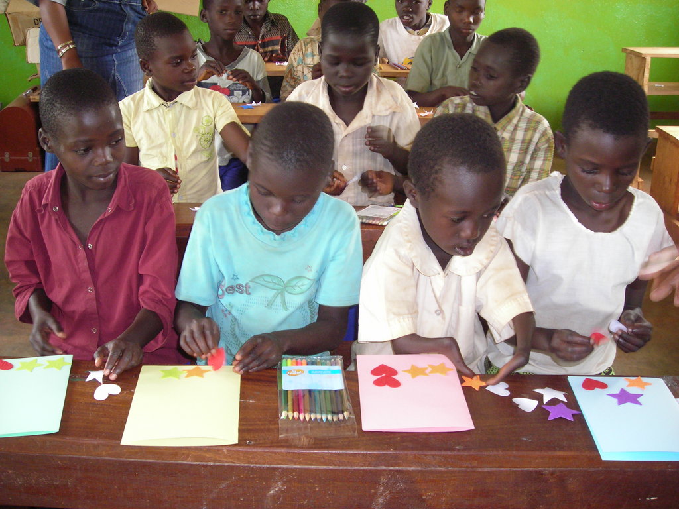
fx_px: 745
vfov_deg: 37.7
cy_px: 254
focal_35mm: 38
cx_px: 340
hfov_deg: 49.0
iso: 200
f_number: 3.2
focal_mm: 6.3
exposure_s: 1/18.6
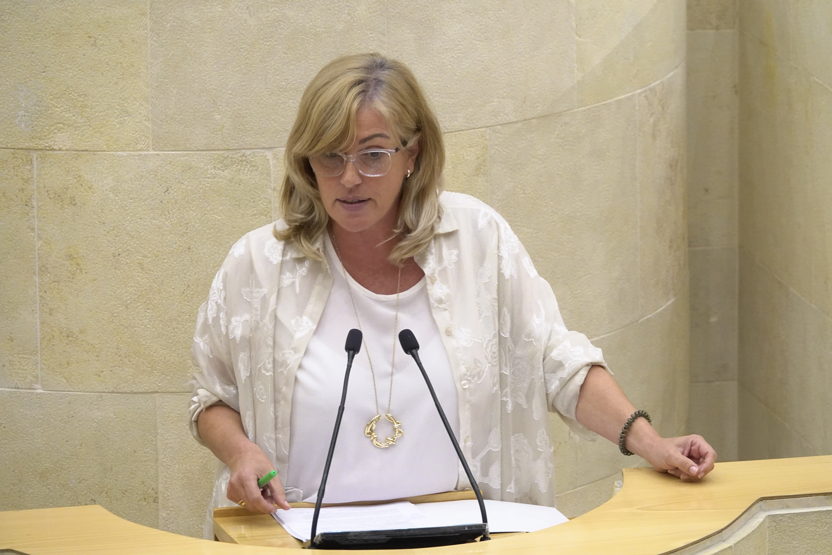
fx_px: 5292
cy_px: 278
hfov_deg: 9.0
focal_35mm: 229
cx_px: 416
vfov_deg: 6.0
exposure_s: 1/60
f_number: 4
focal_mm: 83.9
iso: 1600
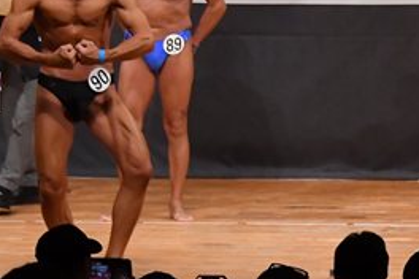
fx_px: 4713
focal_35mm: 405
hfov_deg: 5.1
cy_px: 70
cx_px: 459
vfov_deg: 3.4
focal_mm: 92
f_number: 5.6
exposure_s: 1/400
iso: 5600
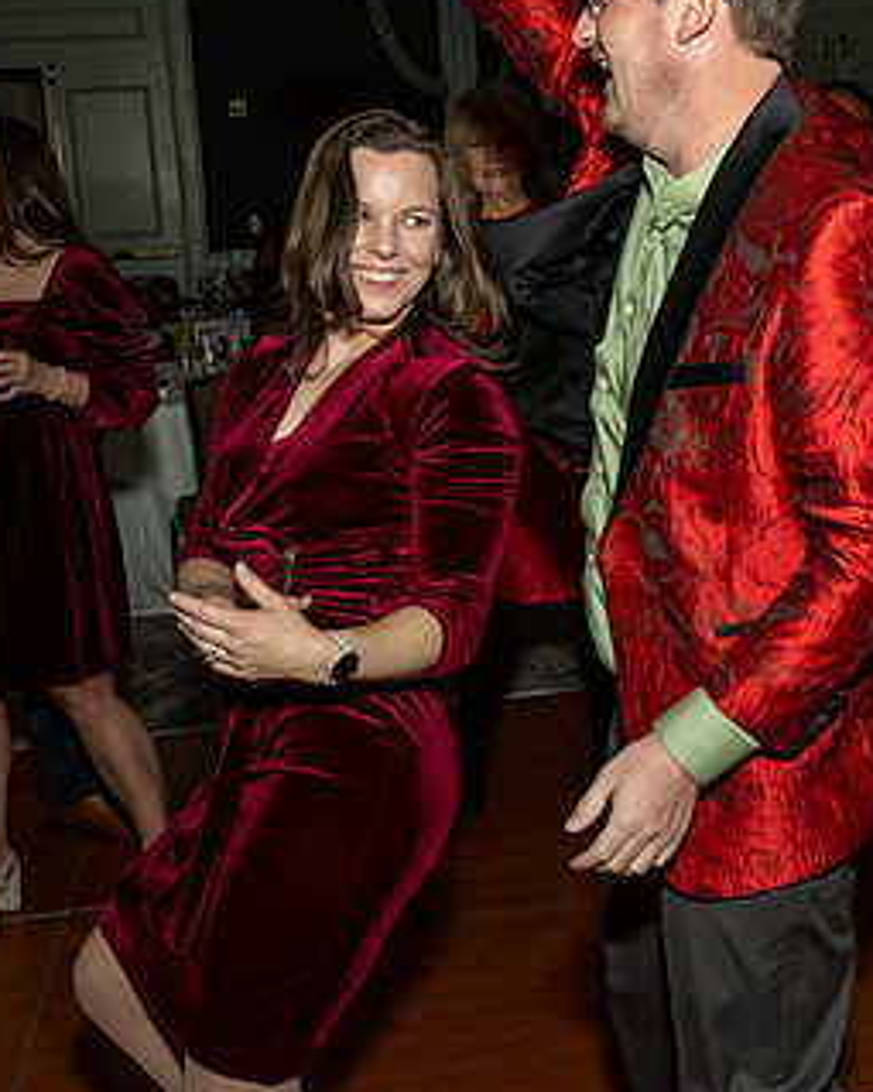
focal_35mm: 53
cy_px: 461
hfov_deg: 28.1
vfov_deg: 35.3
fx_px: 1713
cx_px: 682
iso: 1000
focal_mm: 17
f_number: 8
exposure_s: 1/250
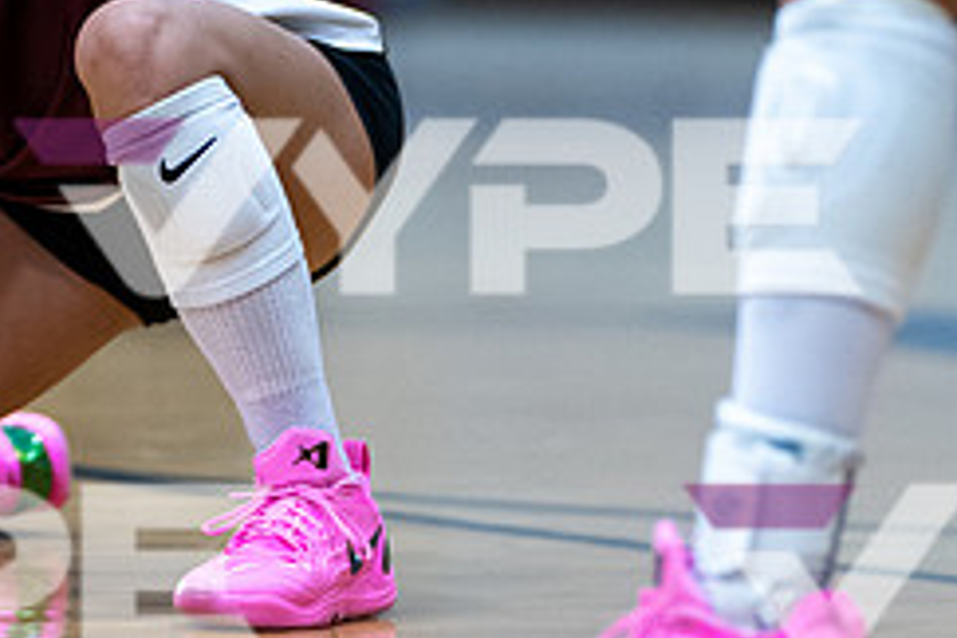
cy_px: -366
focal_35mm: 373
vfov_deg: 3.7
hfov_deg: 5.5
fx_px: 9915
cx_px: -189
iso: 1250
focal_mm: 85
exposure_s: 1/1600
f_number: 1.2
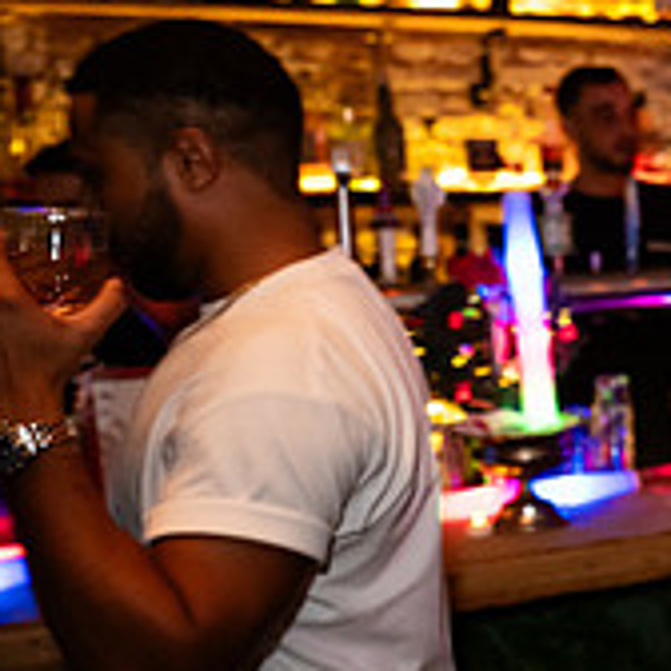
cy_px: 345
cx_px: 1134
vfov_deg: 24.3
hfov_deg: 19.5
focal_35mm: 71
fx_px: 1557
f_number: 2.8
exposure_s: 1/60
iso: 3200
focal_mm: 24
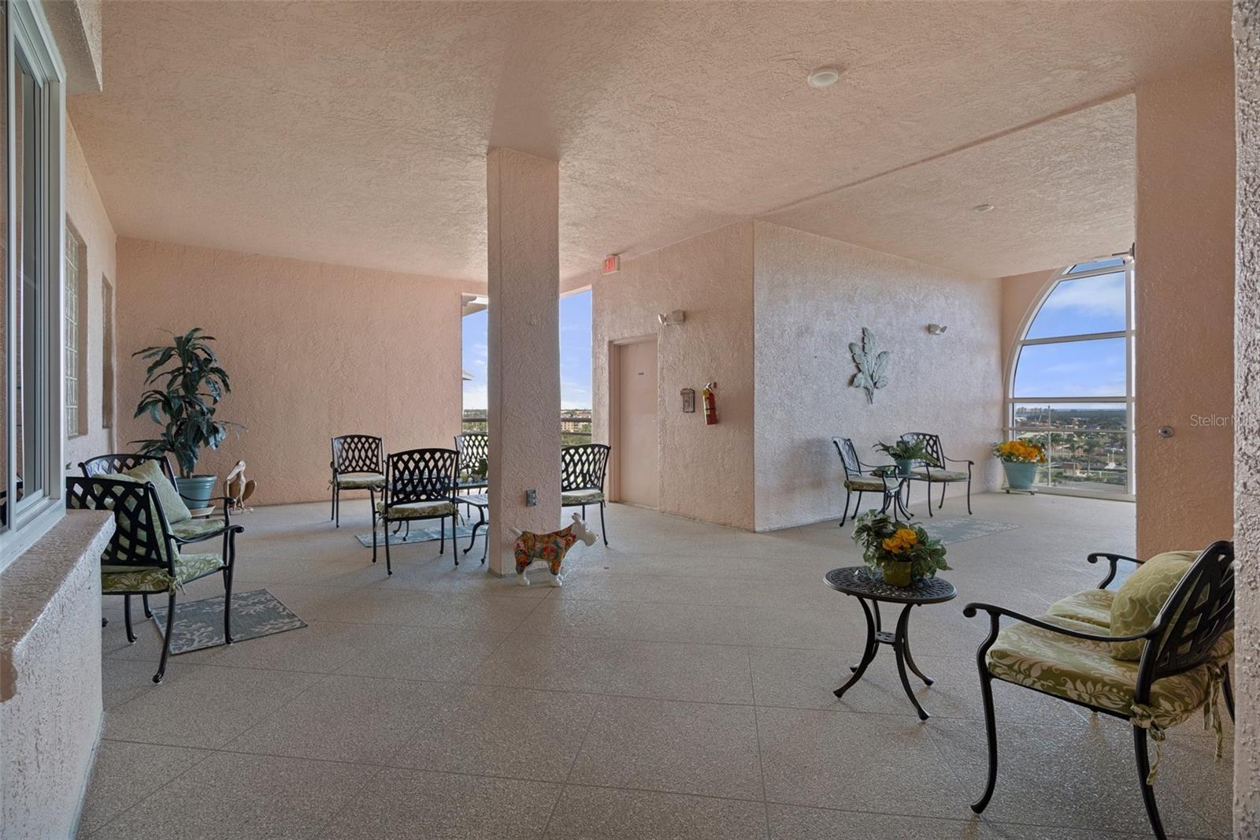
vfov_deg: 70.4
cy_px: 420
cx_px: 630
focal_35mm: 17
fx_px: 595
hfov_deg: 93.3
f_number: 8
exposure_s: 1/4
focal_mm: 17
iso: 320
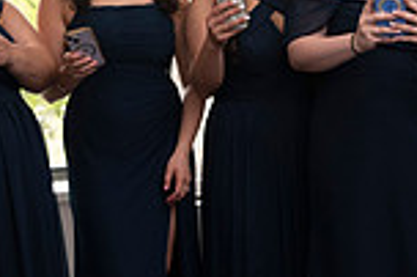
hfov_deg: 16.8
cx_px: 261
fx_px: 1412
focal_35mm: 122
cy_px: 58
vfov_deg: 11.2
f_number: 2.8
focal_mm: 32
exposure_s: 1/1600
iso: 1600
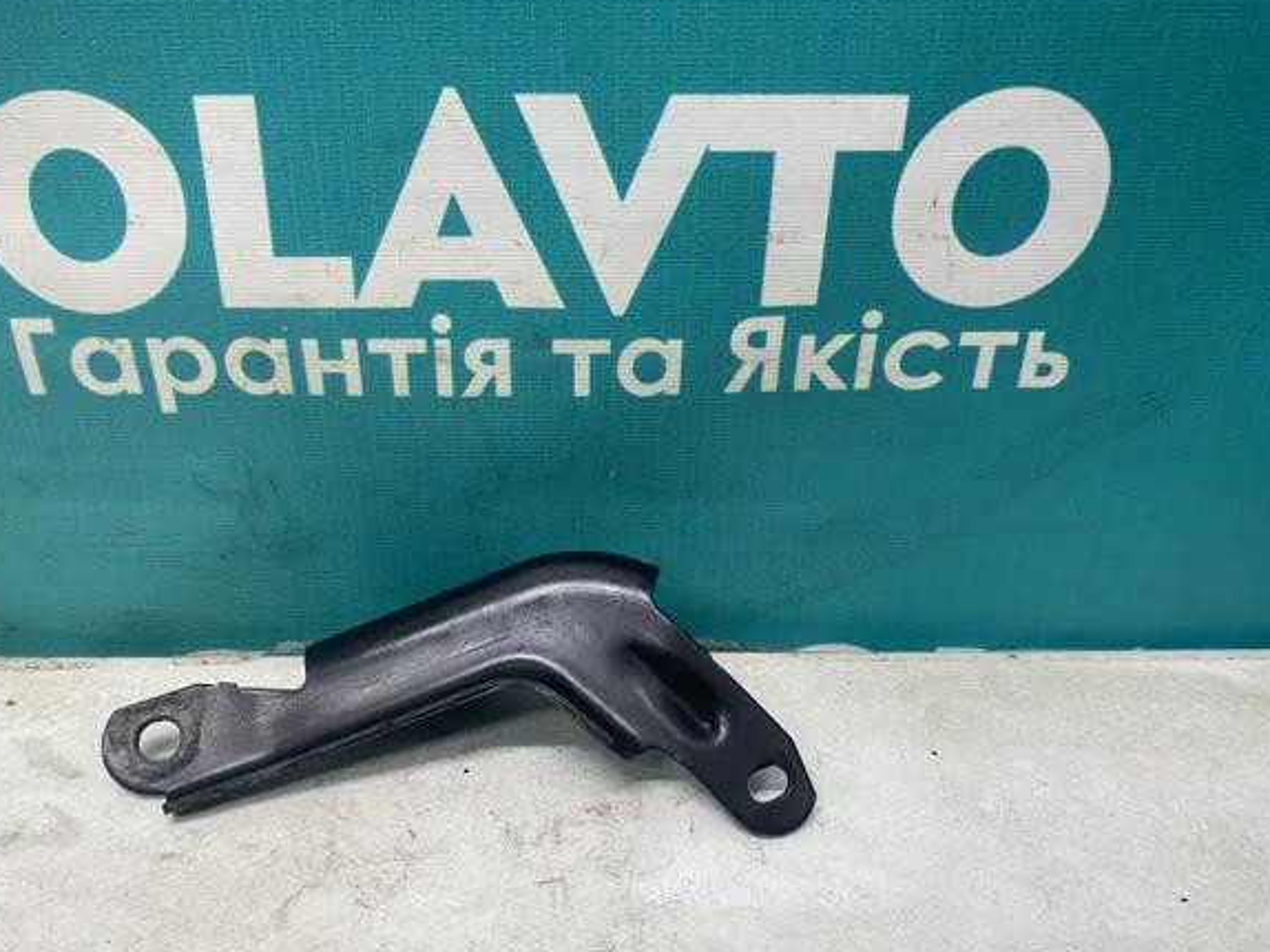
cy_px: 463
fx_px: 1064
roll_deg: +1.1
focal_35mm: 29
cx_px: 571
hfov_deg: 61.5
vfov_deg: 48.2
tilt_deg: -30.7
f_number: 1.8
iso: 100
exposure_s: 1/52
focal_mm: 4.25
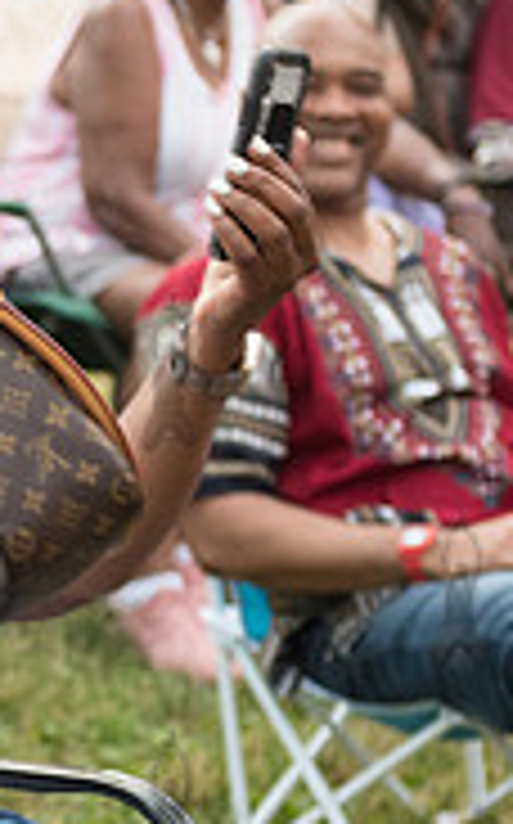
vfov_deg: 10.8
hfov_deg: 6.6
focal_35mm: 194
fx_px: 4350
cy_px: 588
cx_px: -414
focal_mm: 60
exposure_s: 1/80
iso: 2000
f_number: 3.2
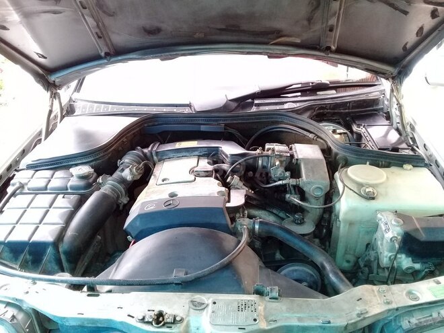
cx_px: 222
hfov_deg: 58.4
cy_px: 166
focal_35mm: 31
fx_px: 398
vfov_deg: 45.4
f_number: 2.2
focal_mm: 3.3
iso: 125
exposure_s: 1/33
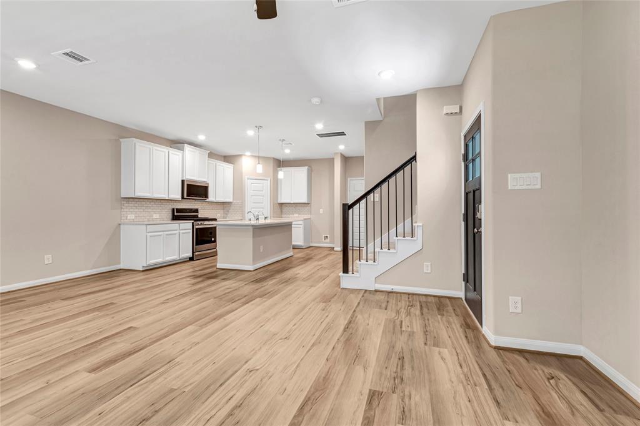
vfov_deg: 77.3
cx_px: 320
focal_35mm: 15
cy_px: 213
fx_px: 267
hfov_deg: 100.4
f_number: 8
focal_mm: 10
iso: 200
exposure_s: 1/10
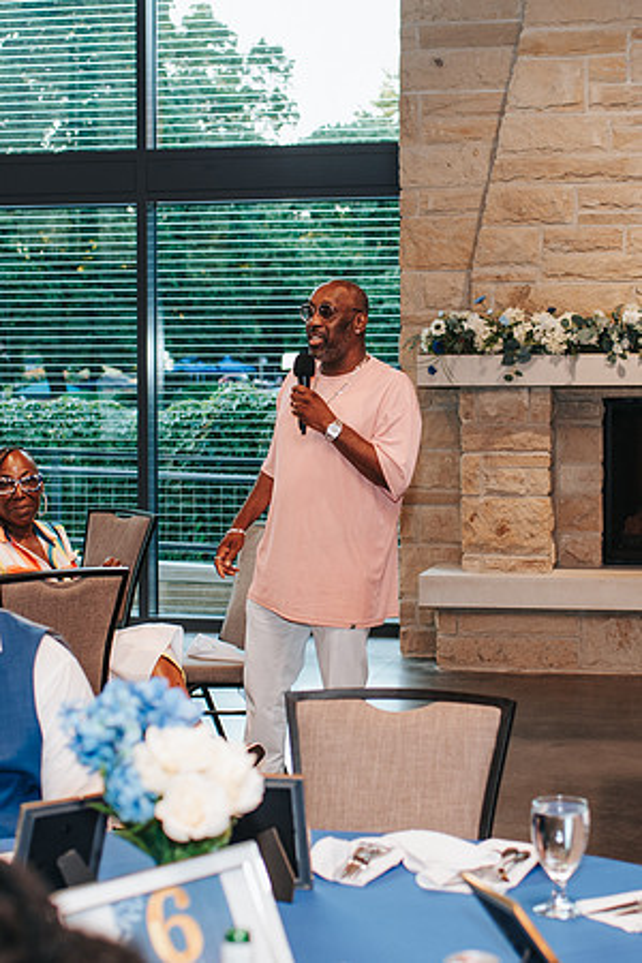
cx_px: 368
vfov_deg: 29.1
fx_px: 1853
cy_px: 448
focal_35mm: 69
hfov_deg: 19.6
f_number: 2.8
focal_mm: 35
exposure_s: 1/160
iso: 400
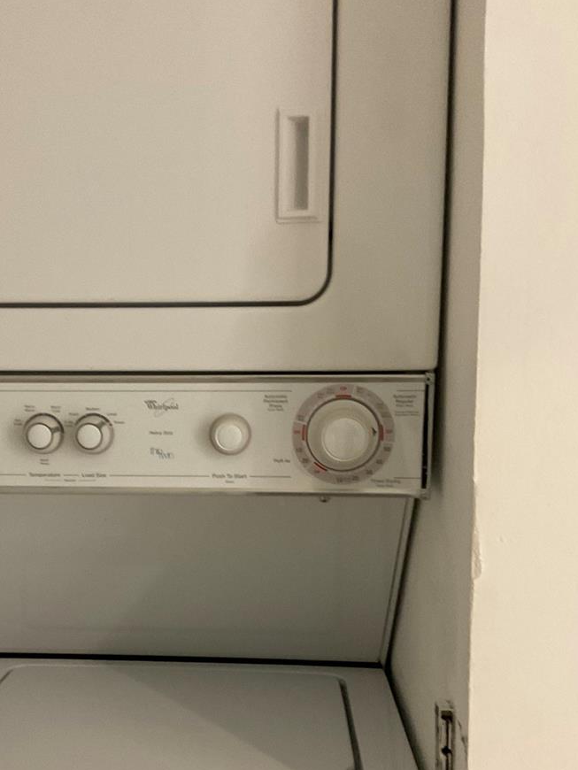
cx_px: 200
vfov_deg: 46.4
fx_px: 890
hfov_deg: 35.7
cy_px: 484
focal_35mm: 40
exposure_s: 1/40
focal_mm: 3
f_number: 1.8
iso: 250
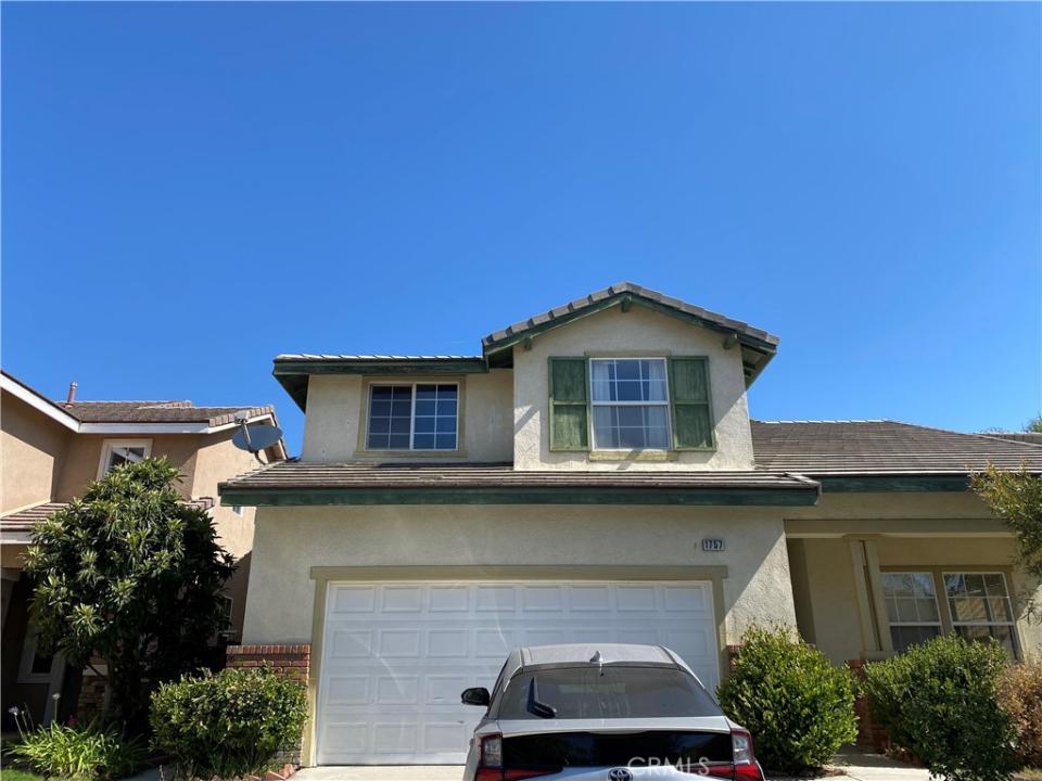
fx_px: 783
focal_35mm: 26
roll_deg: -0.1
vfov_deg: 53.1
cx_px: 521
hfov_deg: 67.3
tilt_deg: +21.2
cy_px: 390
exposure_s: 1/1961
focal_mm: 4.25
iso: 32
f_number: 1.8
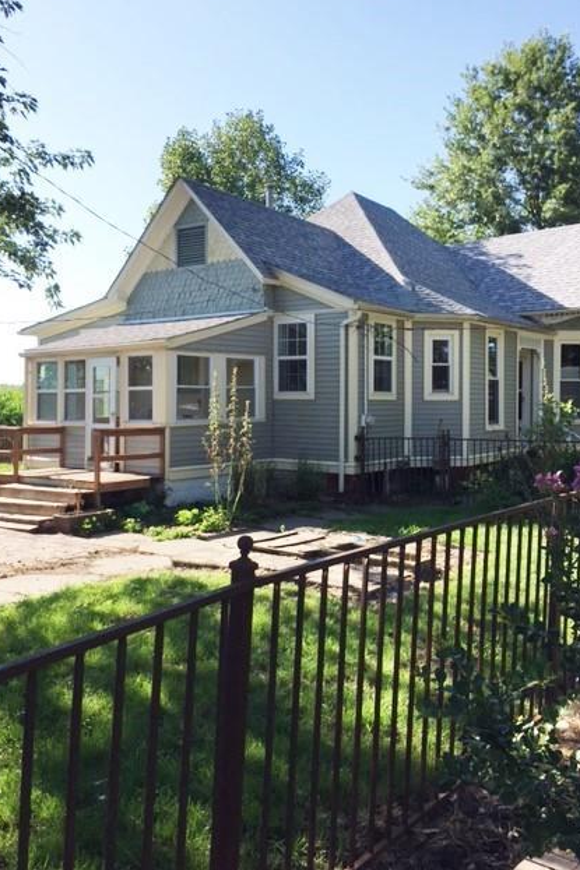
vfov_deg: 60.3
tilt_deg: +0.0
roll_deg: -0.4
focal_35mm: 31
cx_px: 320
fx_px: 750
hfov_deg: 42.3
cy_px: 425
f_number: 2.2
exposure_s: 1/1199
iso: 32
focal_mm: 4.15
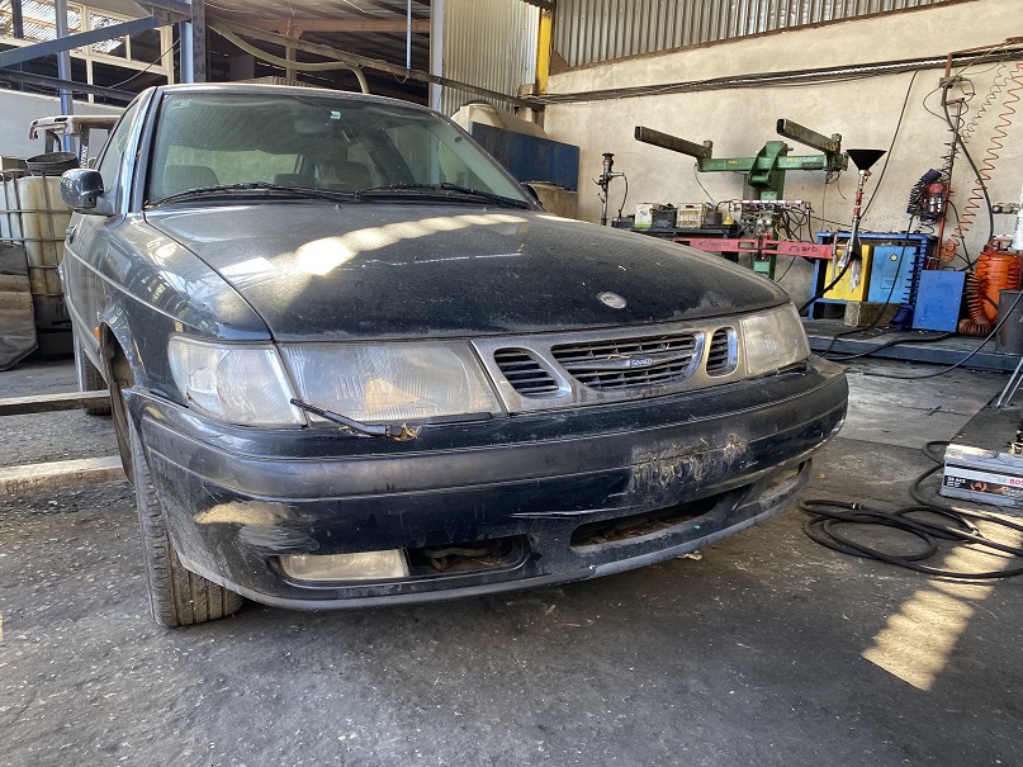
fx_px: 768
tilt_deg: -12.3
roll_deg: -2.8
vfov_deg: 53.1
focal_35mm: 26
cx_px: 512
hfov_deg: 67.3
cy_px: 384
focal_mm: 4.25
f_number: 1.8
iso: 100
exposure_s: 1/121
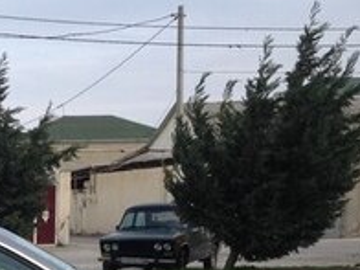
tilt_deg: -8.9
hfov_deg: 16.7
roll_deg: +0.4
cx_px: -110
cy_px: 396
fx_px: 1154
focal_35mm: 111
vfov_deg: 12.7
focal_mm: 4.12
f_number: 2.4
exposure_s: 1/480
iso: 50
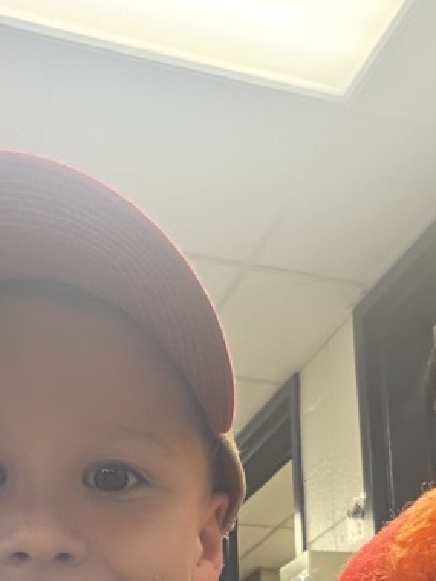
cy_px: 566
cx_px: 249
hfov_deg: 23.6
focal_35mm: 62
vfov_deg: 29.4
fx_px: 1041
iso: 200
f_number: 2.2
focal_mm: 3.3
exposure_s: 1/120
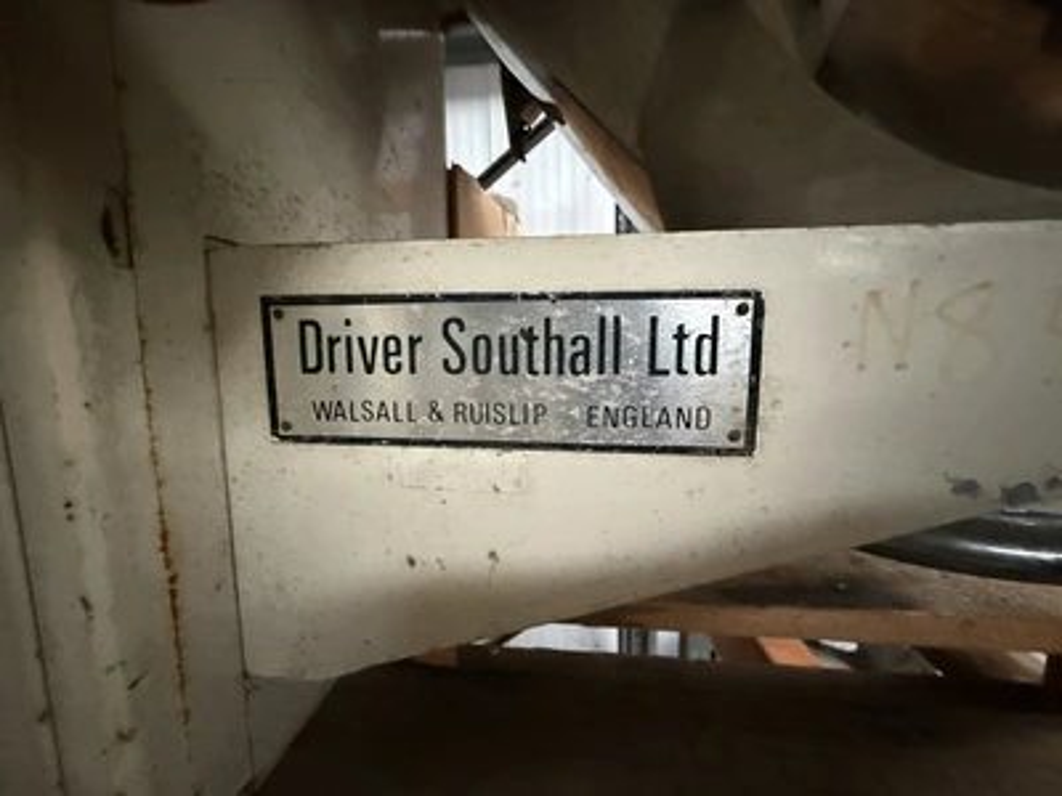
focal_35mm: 14
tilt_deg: -4.7
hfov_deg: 102.1
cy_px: 398
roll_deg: +1.6
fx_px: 430
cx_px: 531
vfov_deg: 85.7
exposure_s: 1/40
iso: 1600
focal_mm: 2.22
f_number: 2.2
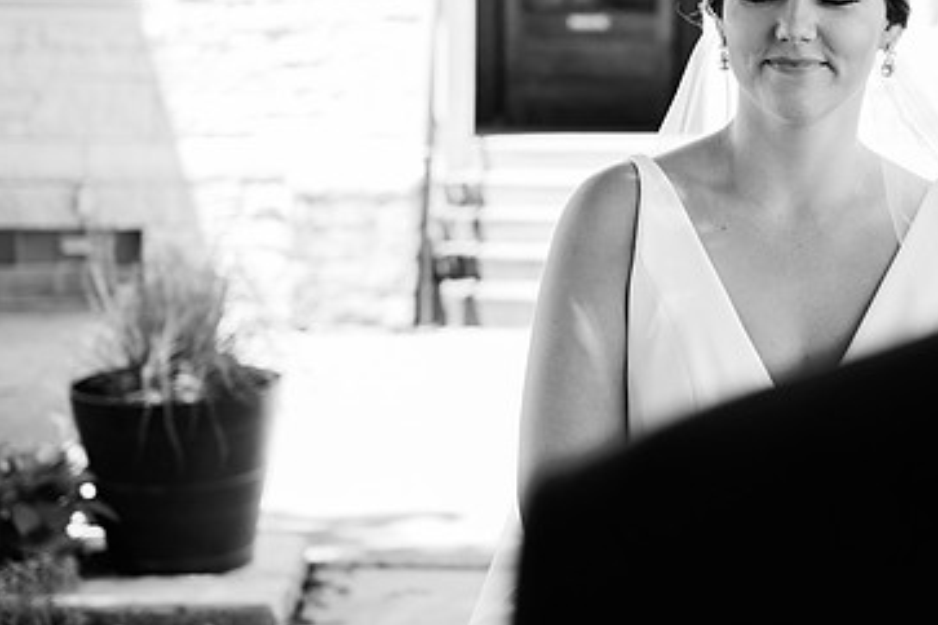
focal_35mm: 99
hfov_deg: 20.5
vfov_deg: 13.8
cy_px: 155
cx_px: 674
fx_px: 2579
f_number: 4
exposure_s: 1/320
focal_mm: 62
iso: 320
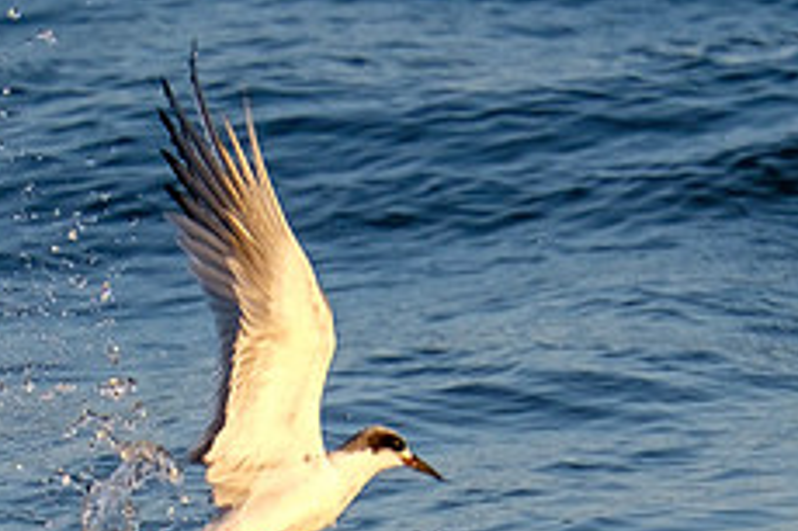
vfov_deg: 1.1
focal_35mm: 1272
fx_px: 28175
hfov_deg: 1.6
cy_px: 904
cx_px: 185
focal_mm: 200
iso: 200
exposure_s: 1/1000
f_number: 5.6
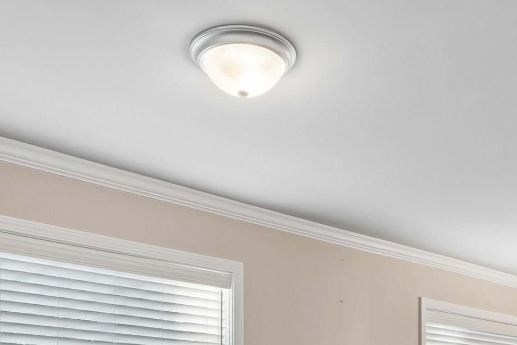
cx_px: 332
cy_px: 438
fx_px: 732
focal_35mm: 51
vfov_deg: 23.6
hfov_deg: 38.6
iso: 640
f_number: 13
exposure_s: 1/8
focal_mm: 16
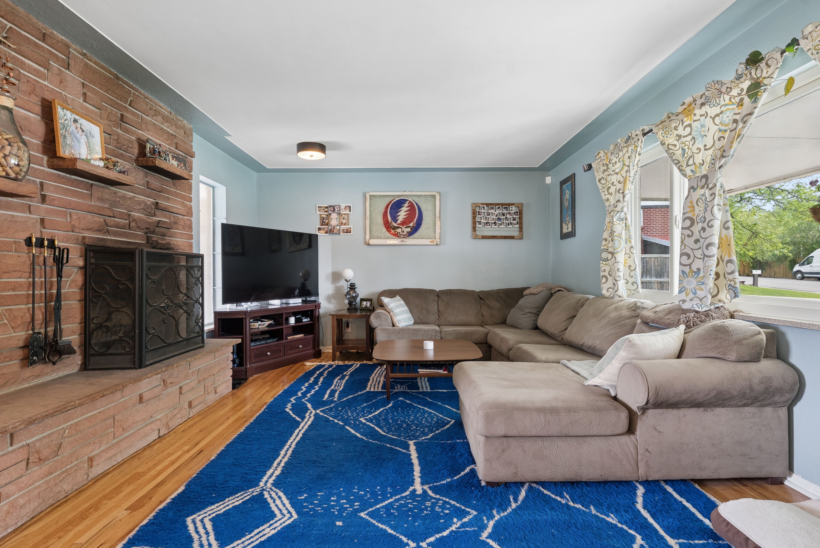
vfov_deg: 70.5
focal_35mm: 17
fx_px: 387
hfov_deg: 93.2
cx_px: 410
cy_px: 274
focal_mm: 17
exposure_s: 1/8
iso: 640
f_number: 8
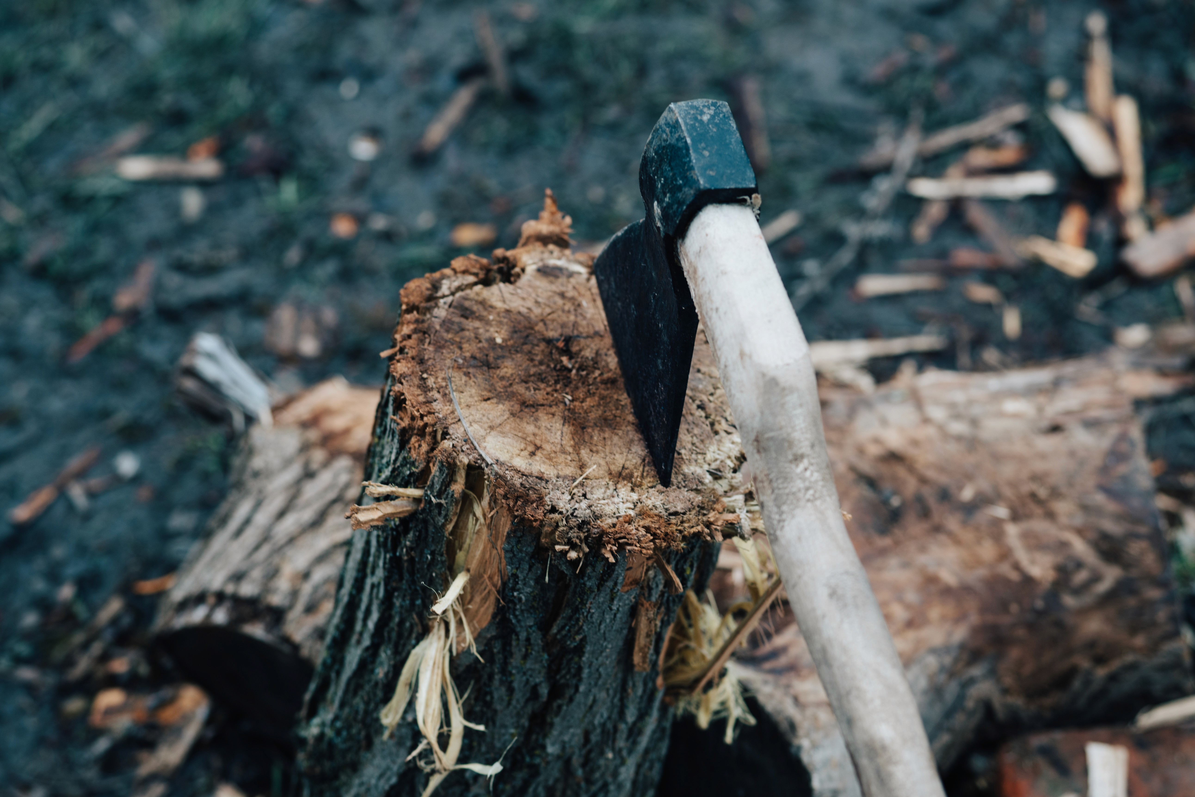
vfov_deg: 18.2
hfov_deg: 27.0
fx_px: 2490
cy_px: 398
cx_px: 598
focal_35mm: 75
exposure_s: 1/80
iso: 125
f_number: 2.5
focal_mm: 50
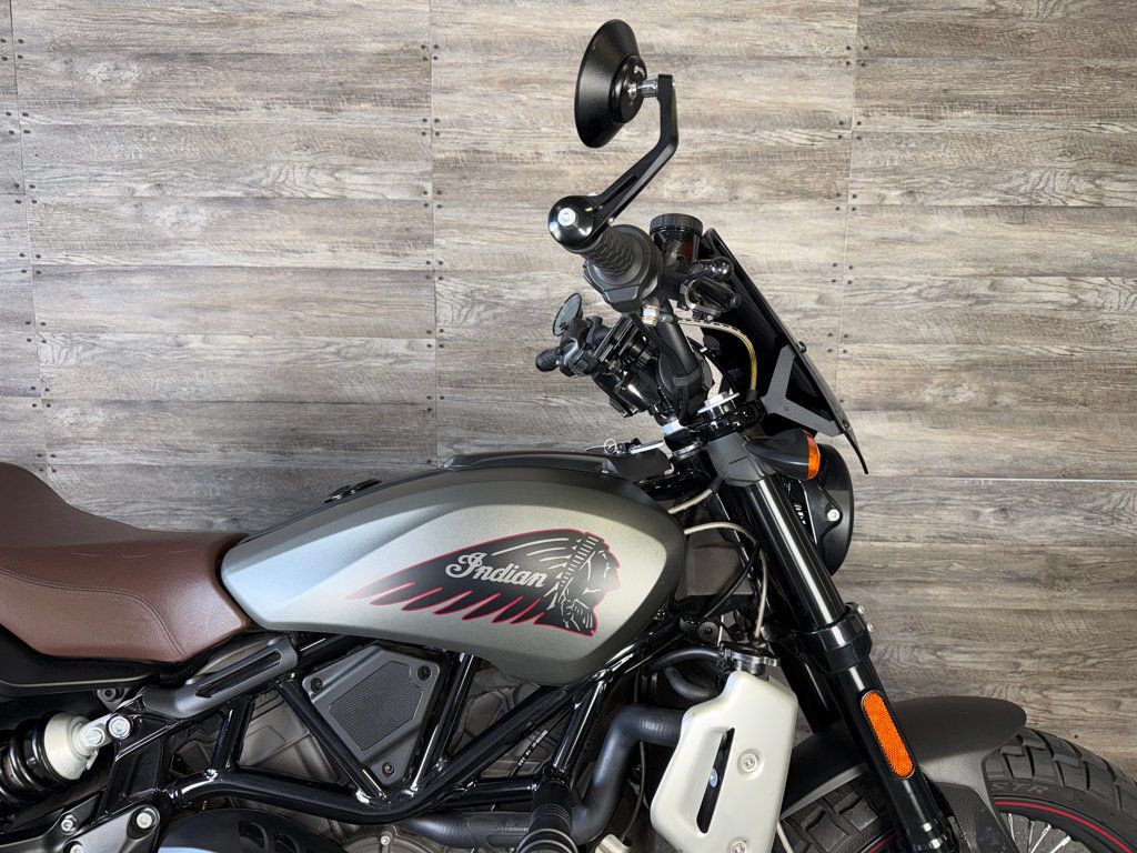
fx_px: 788
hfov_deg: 71.6
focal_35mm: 24
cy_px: 426
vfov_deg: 56.8
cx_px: 568
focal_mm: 6.76
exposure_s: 1/32
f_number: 1.78
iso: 50
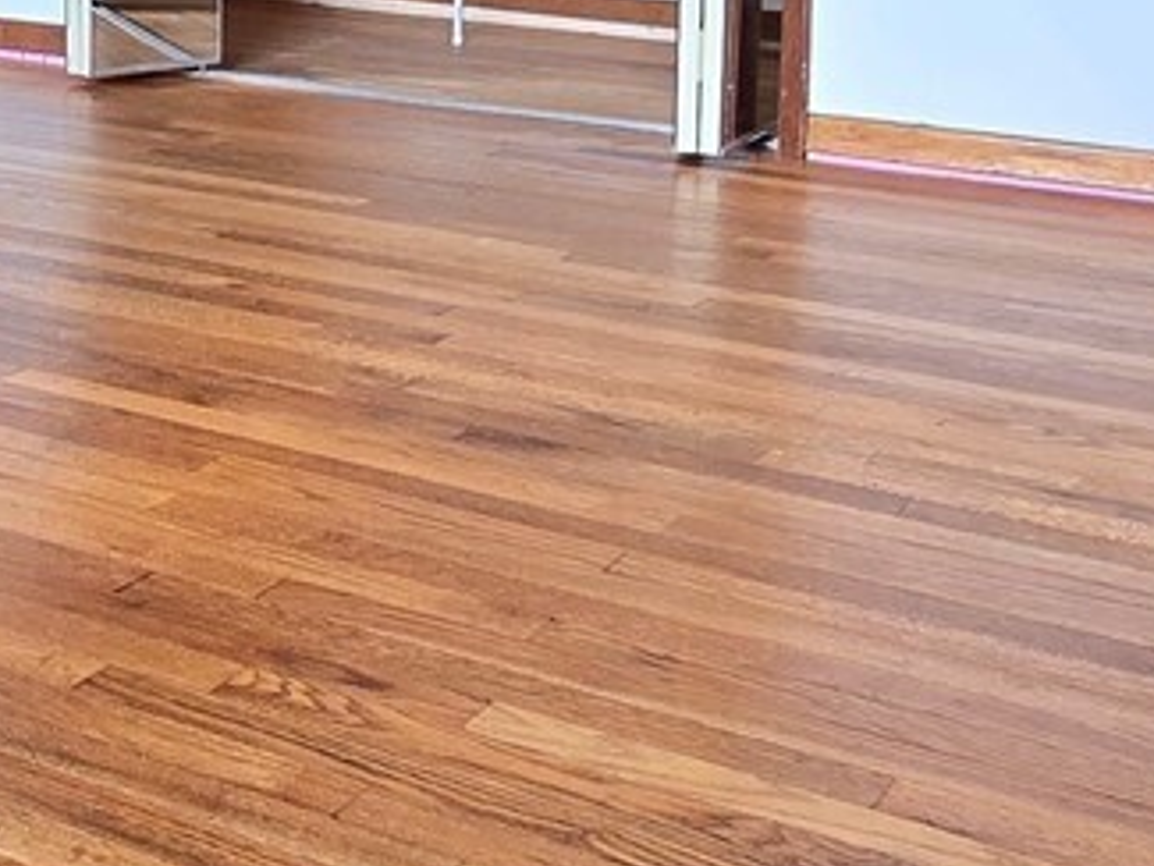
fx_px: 2134
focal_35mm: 64
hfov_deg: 27.7
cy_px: -75
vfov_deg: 21.8
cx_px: -103
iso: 125
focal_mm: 2.2
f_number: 2.2
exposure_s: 1/60
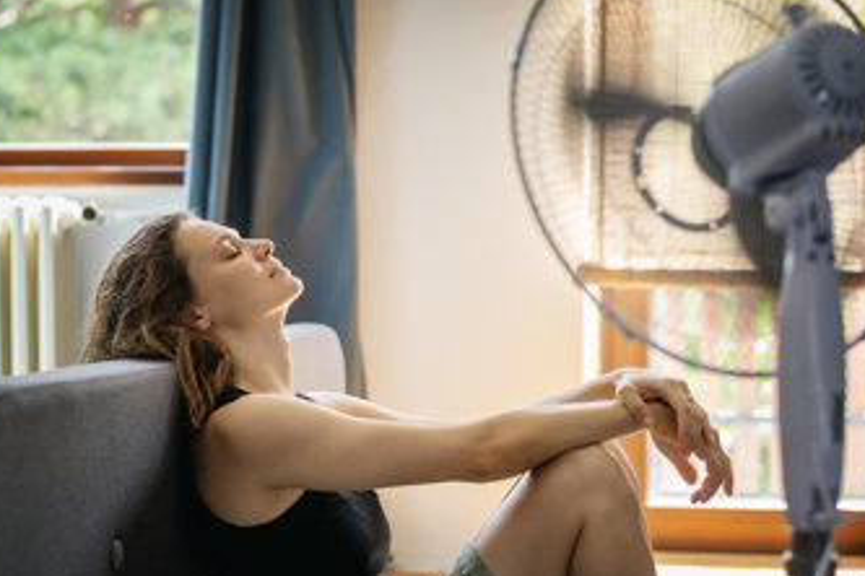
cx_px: 426
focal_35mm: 75
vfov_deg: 18.2
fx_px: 1802
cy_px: 320
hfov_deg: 27.0
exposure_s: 1/100
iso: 200
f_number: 2.2
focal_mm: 55
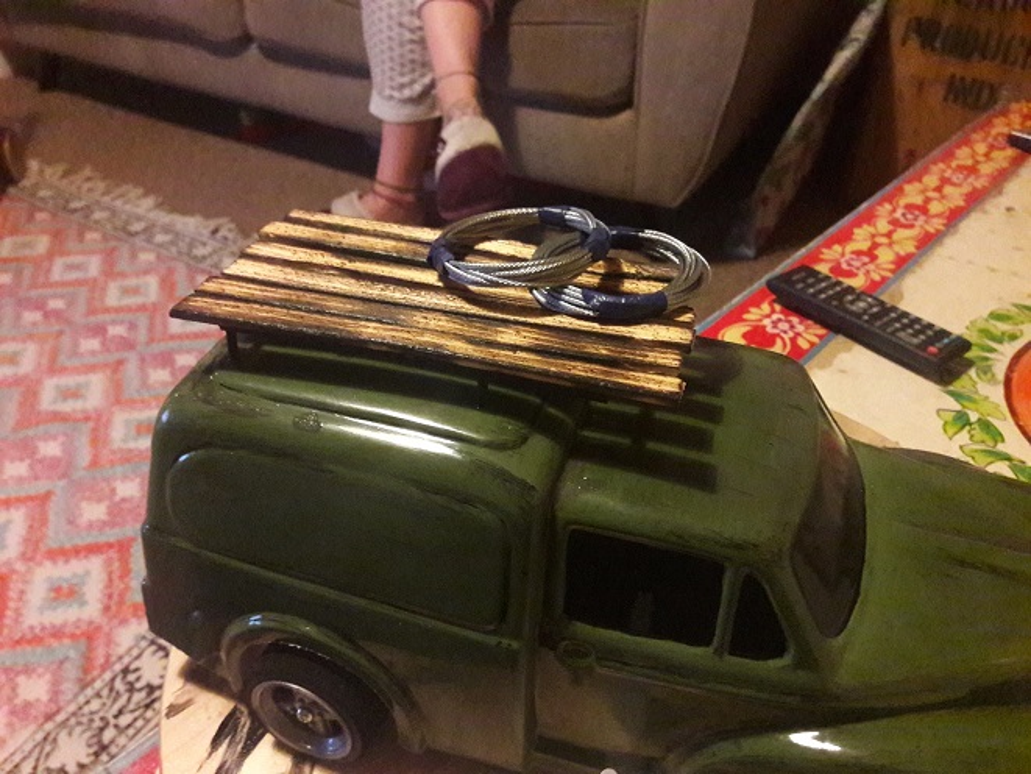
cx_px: 516
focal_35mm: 28
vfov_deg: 49.8
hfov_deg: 63.4
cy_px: 387
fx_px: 834
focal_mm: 3.7
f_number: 1.9
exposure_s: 1/17
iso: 800
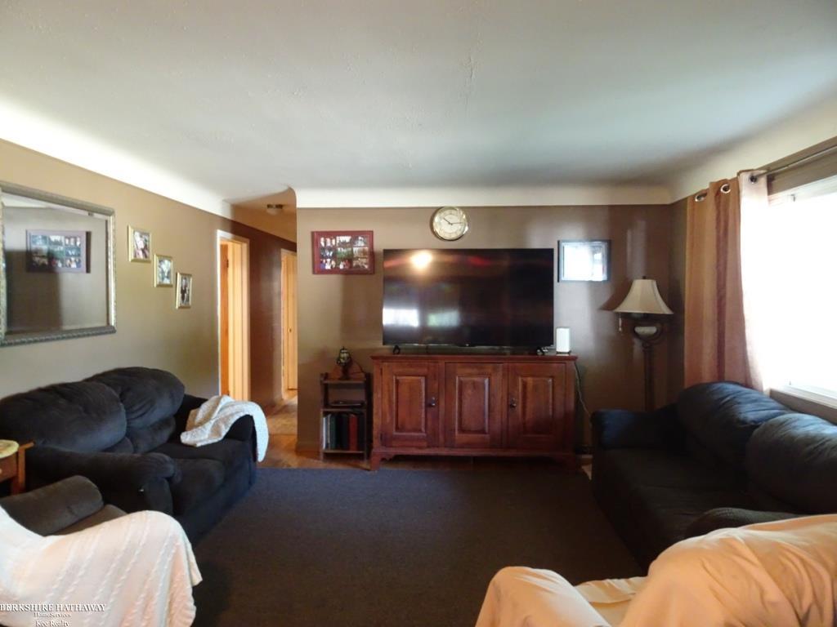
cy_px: 314
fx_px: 580
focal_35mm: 24
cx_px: 418
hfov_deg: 71.6
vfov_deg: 56.8
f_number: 3.5
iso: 800
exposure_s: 1/6
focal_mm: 4.1
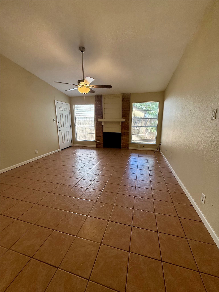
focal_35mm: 14
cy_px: 146
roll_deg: -0.2
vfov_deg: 102.1
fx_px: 118
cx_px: 110
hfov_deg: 85.7
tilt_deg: -11.6
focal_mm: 2.22
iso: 100
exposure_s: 1/120
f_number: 2.2
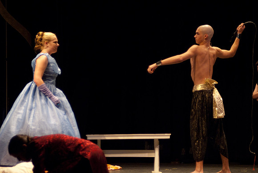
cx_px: 129
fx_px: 732
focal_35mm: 102
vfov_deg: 13.5
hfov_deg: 20.0
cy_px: 86
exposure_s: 1/100
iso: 800
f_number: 2.8
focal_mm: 68
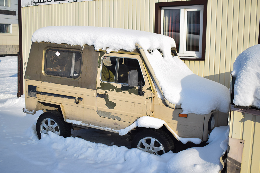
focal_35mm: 38
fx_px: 271
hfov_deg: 51.3
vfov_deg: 35.5
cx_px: 130
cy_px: 86
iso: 100
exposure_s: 1/800
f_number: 6.3
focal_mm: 25
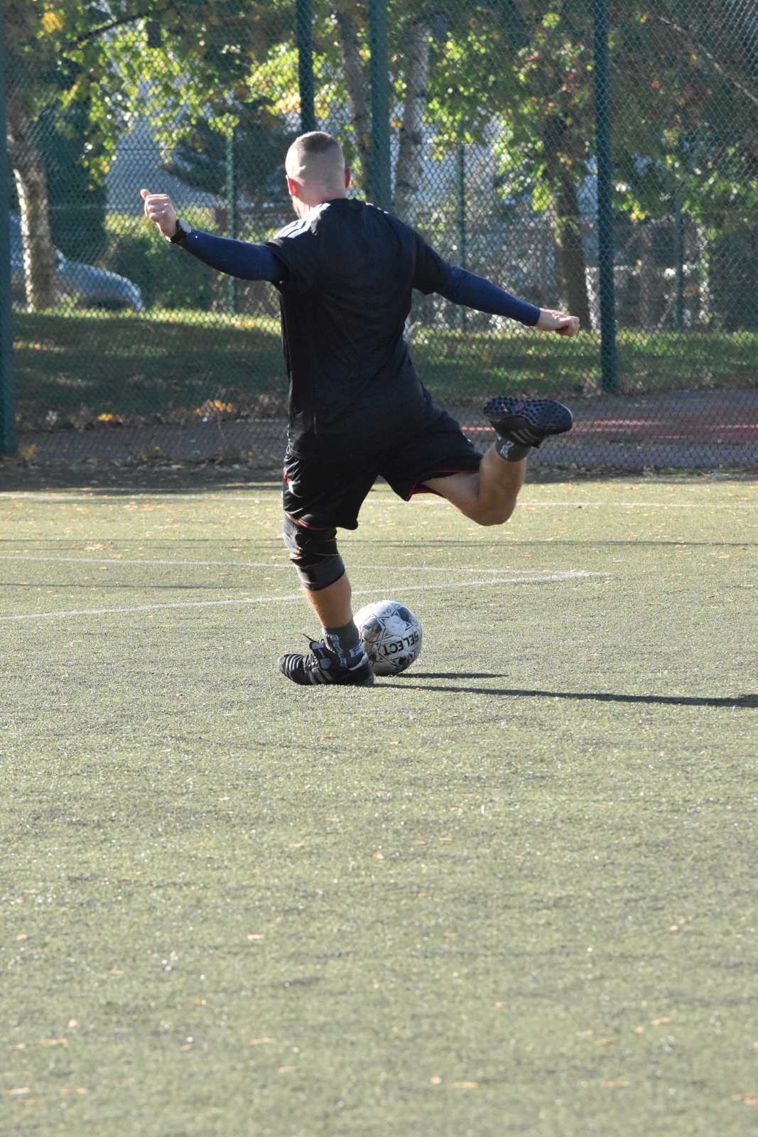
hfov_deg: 5.1
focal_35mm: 270
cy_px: 568
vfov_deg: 7.6
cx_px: 379
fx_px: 8525
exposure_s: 1/4000
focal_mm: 180
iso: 5000
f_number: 8
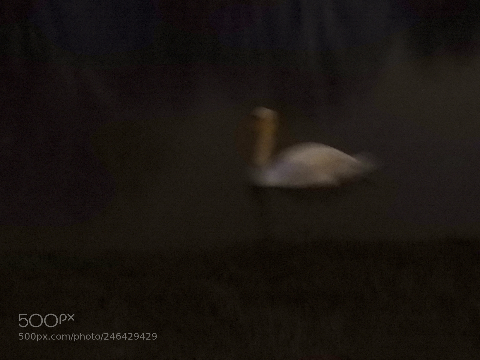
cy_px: 180
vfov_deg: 22.6
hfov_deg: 29.8
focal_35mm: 65
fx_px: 901
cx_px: 240
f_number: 4.2
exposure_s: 1
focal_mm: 11.6
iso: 1600
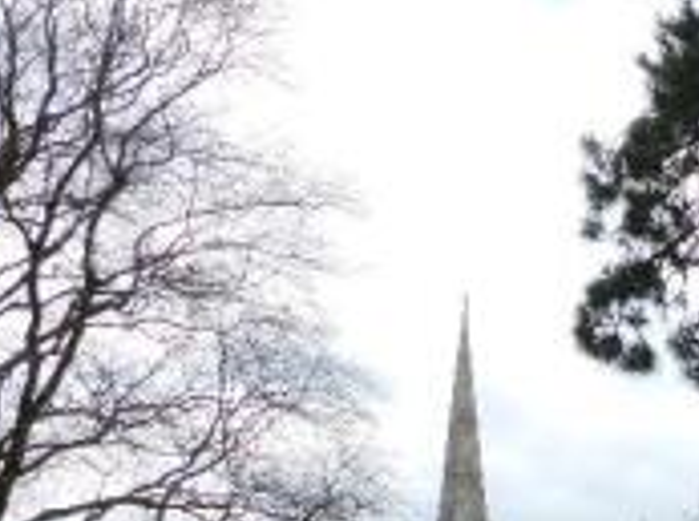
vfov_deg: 16.7
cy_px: 741
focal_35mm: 81
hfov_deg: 23.7
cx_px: 600
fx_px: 1632
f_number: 3.3
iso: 100
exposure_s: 1/160
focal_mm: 4.3
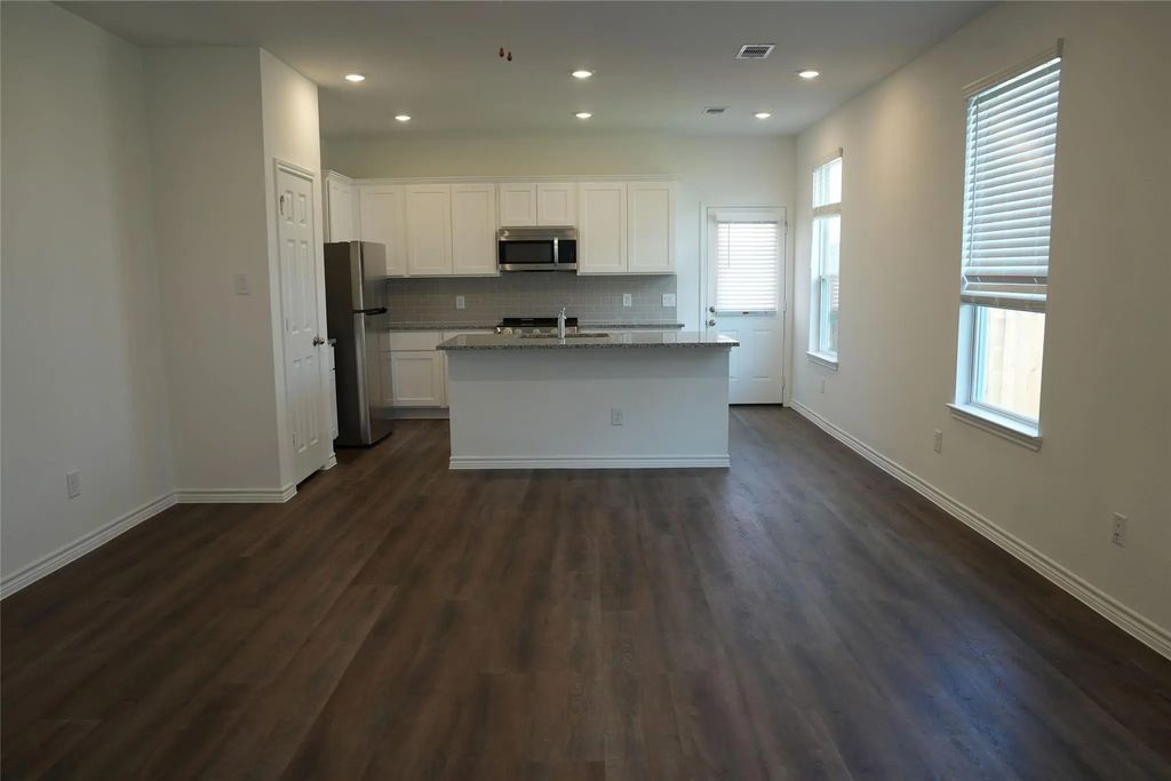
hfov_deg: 73.7
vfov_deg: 53.1
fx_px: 781
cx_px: 586
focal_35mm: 24
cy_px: 390
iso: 500
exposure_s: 1/160
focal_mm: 24
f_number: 4
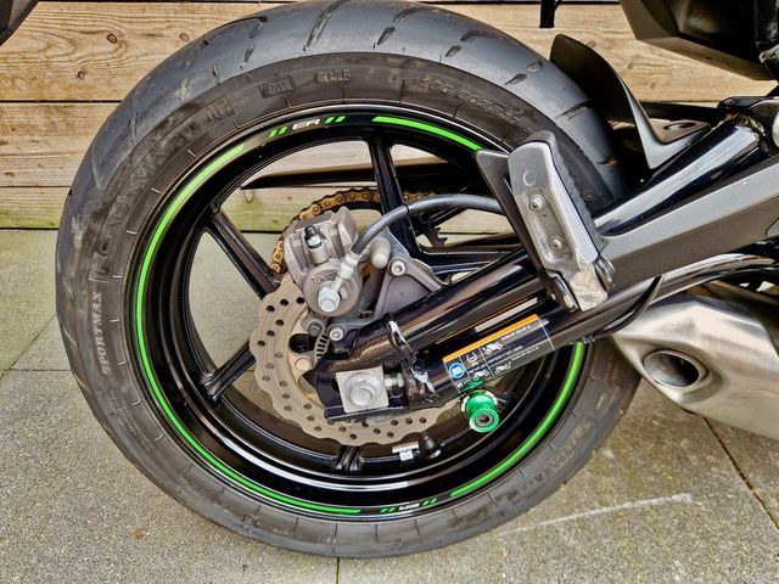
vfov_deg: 58.9
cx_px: 390
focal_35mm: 23
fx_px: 518
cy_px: 292
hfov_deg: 73.9
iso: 50
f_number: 1.8
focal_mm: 5.4
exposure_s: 1/180
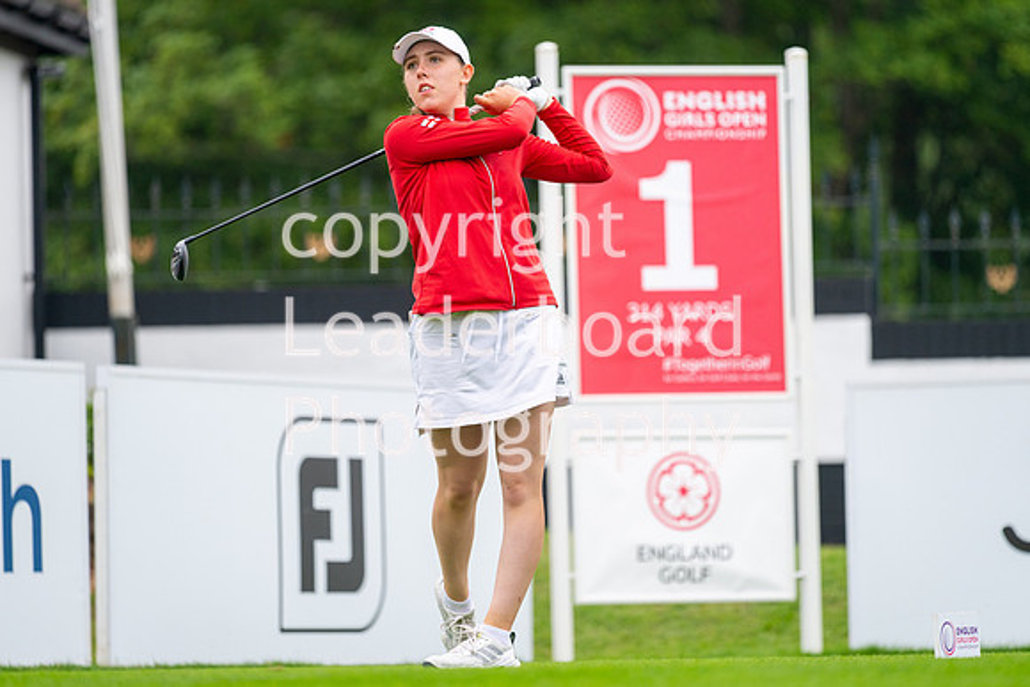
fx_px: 8987
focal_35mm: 314
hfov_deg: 6.6
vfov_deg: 4.4
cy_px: 344
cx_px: 515
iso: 400
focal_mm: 300
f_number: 4
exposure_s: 1/1000
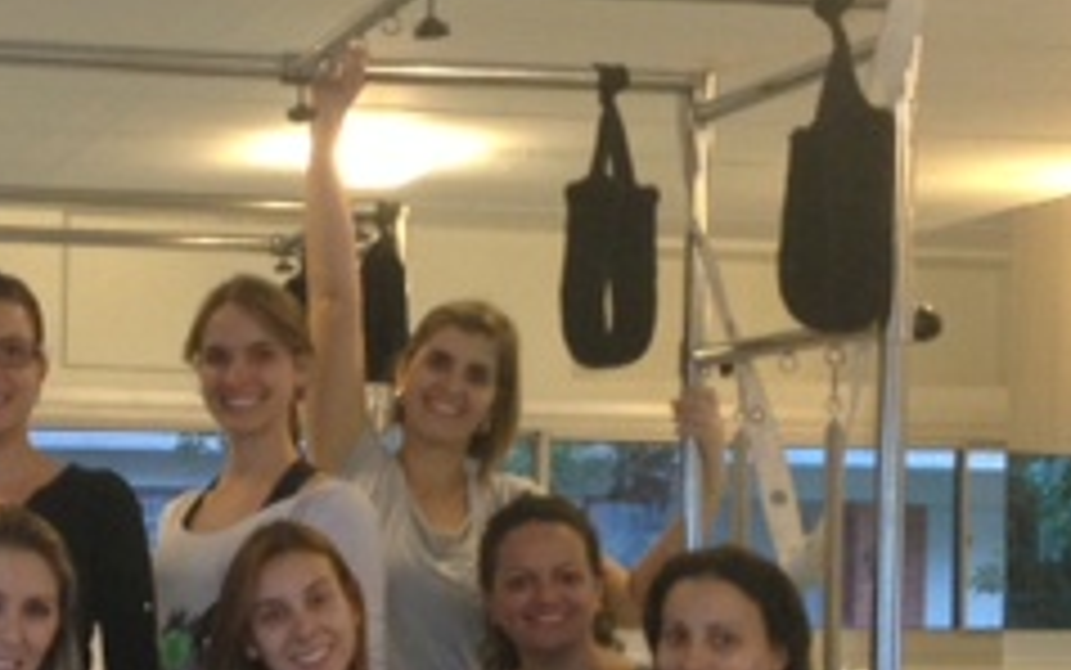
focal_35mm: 94
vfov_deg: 13.8
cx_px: 144
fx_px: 2745
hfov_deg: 21.7
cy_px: 603
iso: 250
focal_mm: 4.13
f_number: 2.4
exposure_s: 1/20
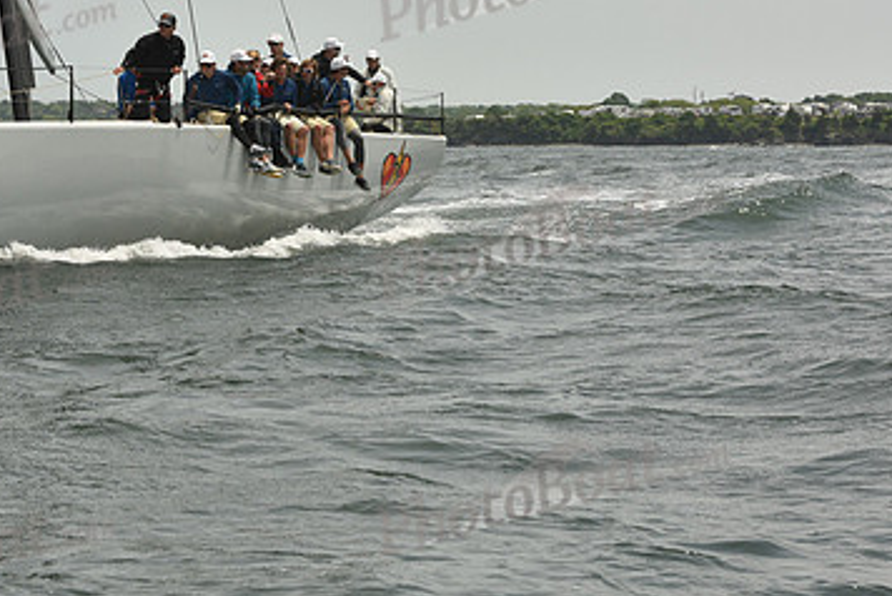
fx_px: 2827
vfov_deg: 12.0
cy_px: 141
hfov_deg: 17.8
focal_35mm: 114
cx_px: 248
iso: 400
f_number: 11
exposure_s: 1/1000
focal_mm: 70
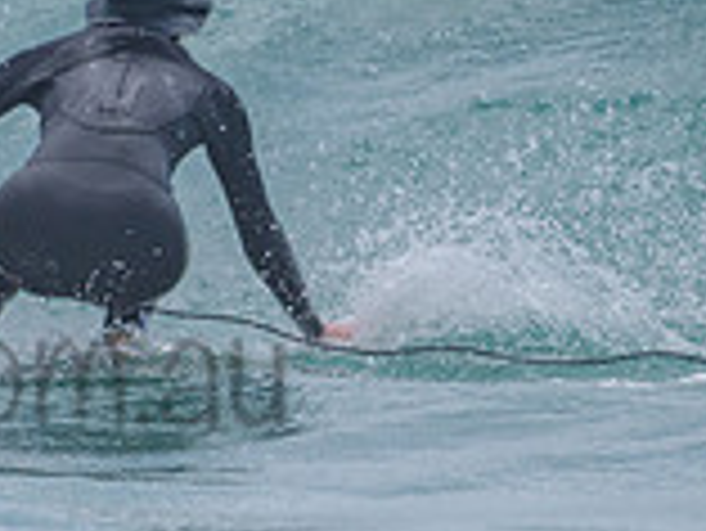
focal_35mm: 2178
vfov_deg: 0.7
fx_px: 44455
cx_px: 104
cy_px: 202
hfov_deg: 0.9
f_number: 5.6
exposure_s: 1/2000
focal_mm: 500
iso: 125
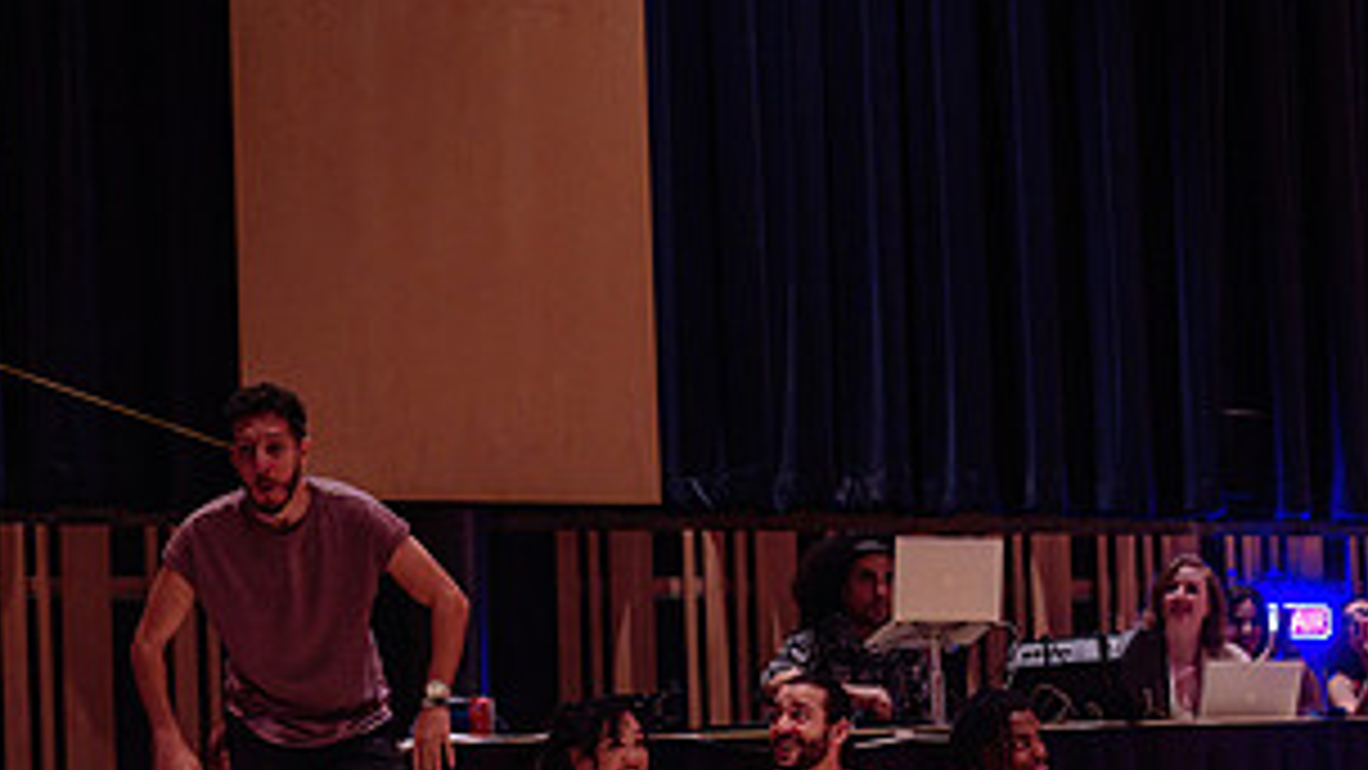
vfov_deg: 15.6
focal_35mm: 76
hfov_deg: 27.7
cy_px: 762
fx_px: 2757
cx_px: 891
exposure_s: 1/200
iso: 1000
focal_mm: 35
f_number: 3.2
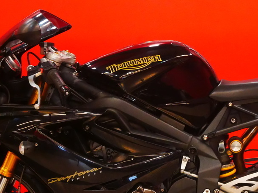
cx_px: 176
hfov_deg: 14.9
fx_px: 984
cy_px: 99
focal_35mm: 132
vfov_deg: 11.2
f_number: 5.4
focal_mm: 28
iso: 2500
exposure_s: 1/125
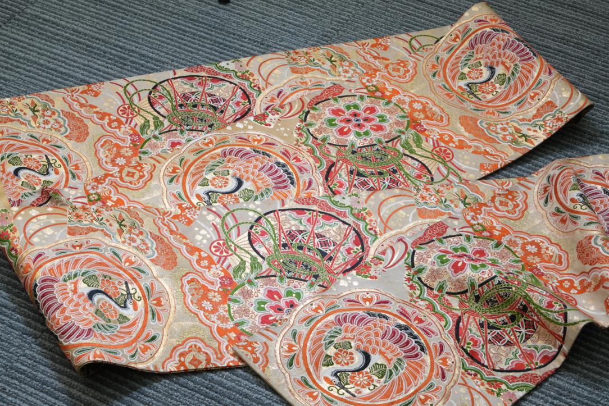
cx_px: 304
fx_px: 1320
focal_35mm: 78
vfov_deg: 17.5
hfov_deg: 26.0
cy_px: 203
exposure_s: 1/30
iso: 2000
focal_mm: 78
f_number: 16
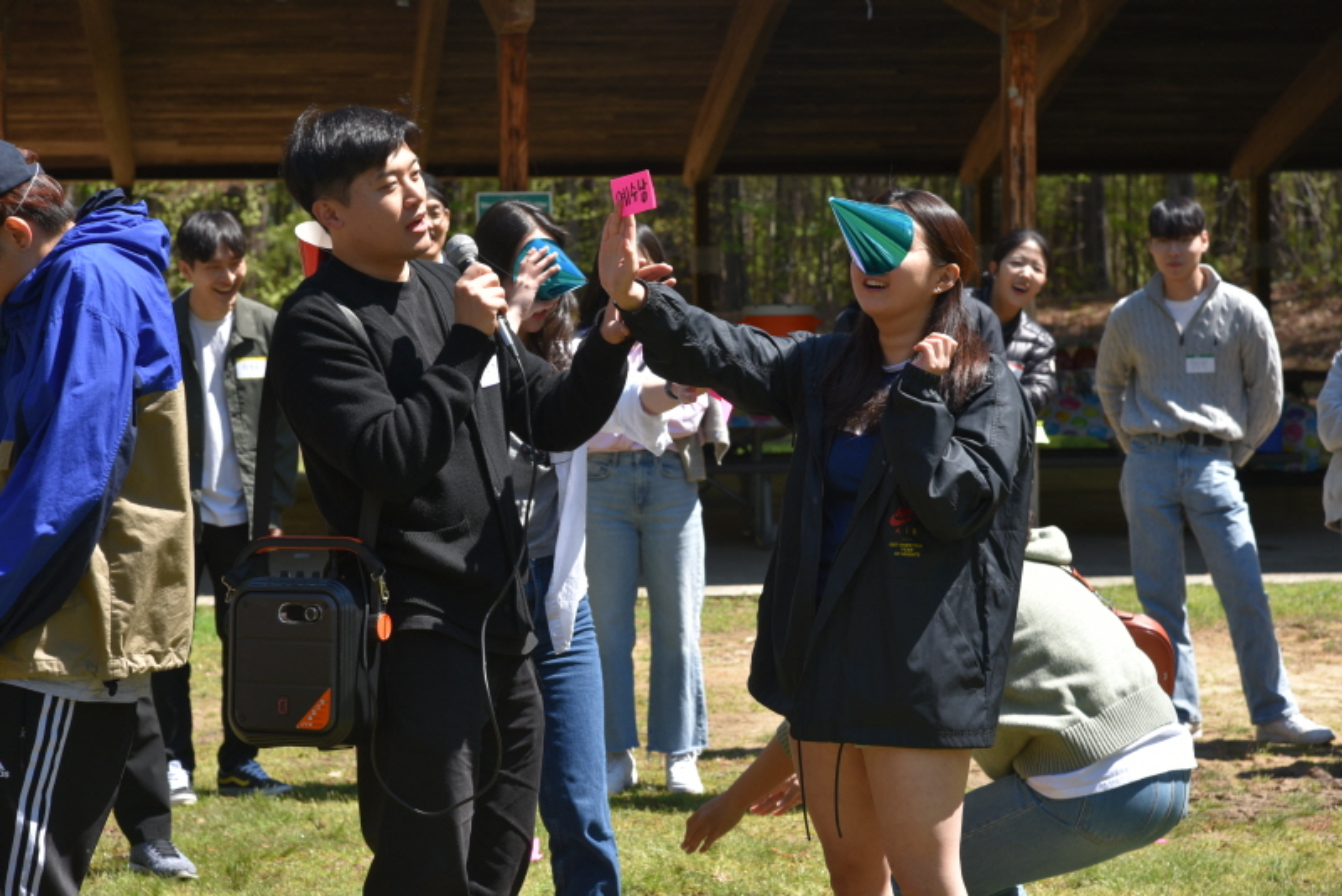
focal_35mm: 95
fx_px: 3542
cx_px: 671
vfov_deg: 14.4
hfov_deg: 21.5
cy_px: 448
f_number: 8
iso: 250
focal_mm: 95
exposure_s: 1/250
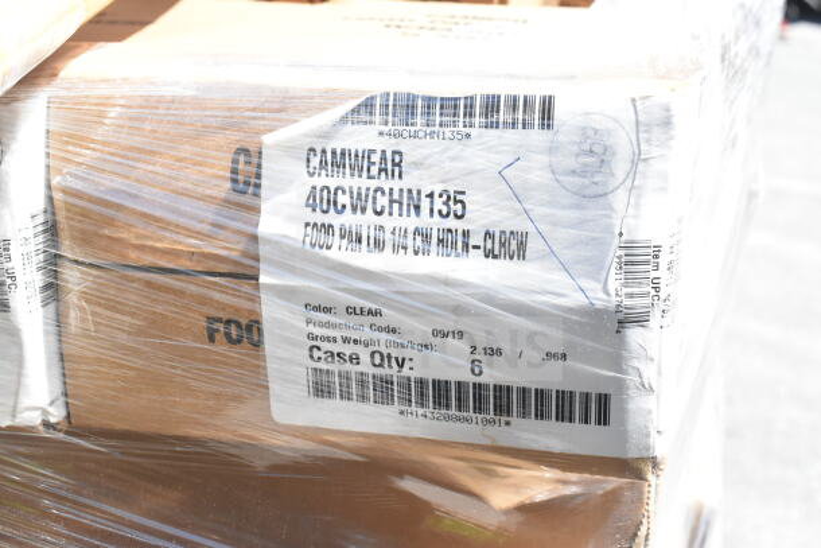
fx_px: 1300
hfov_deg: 35.0
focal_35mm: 57
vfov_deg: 23.8
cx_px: 410
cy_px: 274
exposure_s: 1/500
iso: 1600
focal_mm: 38
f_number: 11
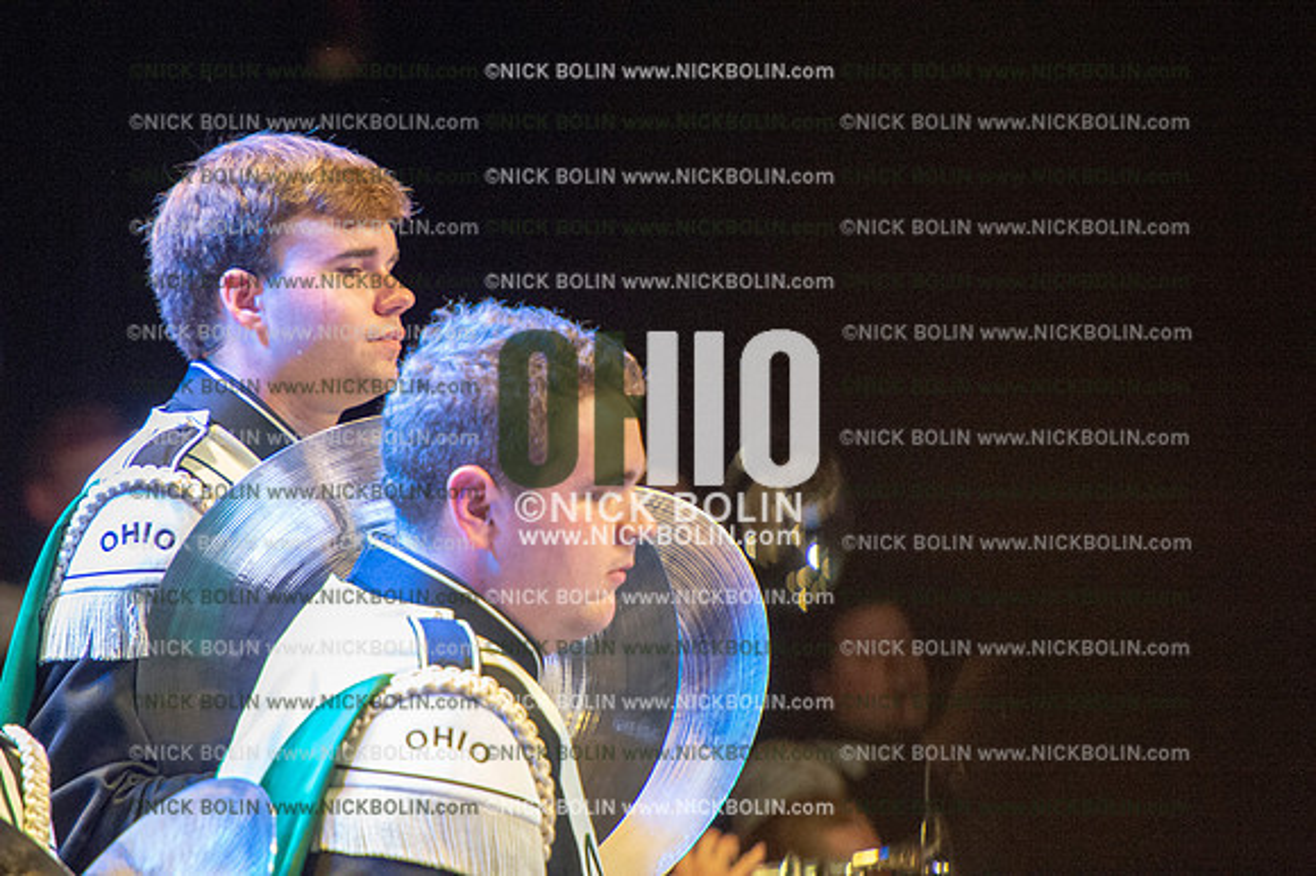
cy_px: 438
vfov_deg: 4.2
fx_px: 12056
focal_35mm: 330
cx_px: 658
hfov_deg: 6.2
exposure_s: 1/320
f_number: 5.6
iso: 8000
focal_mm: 330
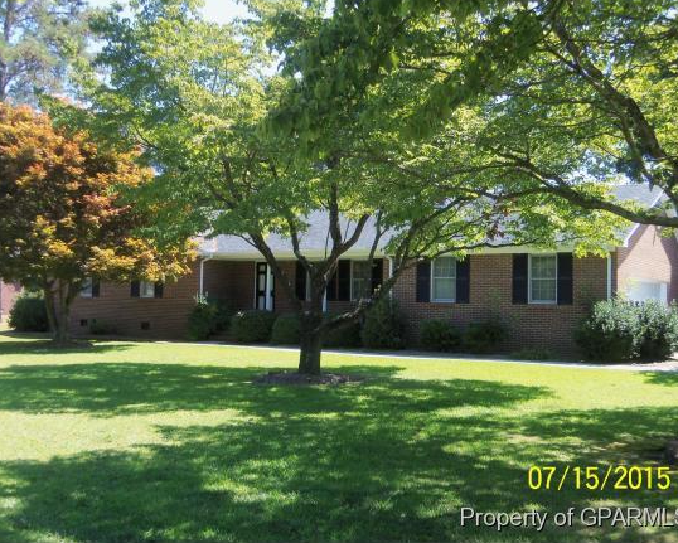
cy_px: 271
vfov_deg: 37.4
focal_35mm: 40
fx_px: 803
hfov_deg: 45.8
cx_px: 342
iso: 64
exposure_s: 1/100
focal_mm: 6.8
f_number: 4.3
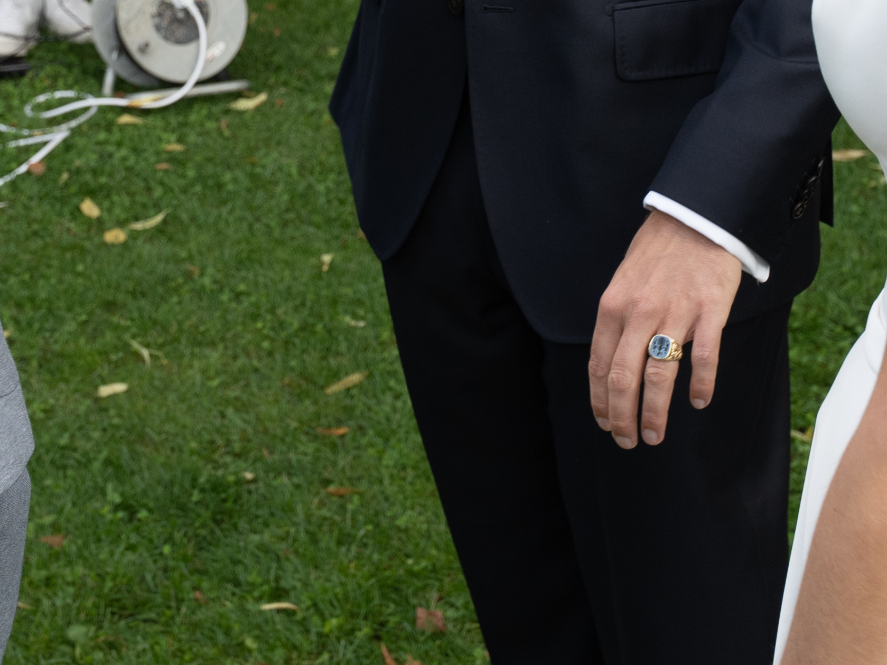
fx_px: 2725
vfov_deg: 13.6
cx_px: 333
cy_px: -57
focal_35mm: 106
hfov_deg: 18.5
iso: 160
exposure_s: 1/125
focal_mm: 22.5
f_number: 3.5
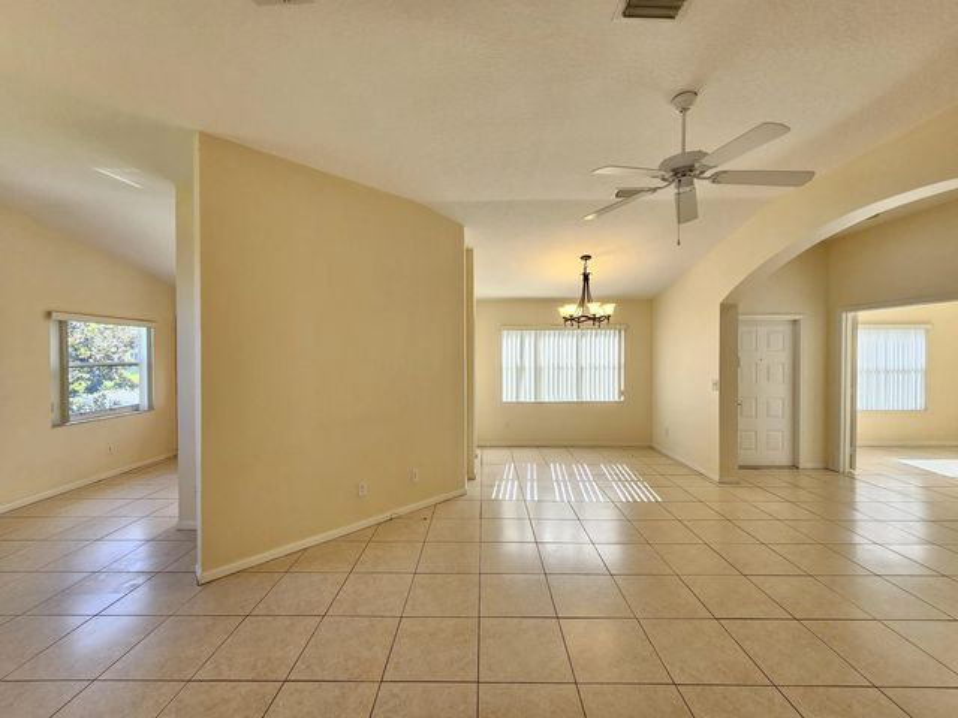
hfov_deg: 106.2
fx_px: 360
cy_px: 359
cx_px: 479
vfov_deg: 89.9
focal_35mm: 13
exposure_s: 1/60
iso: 64
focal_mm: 2.2
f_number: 2.2
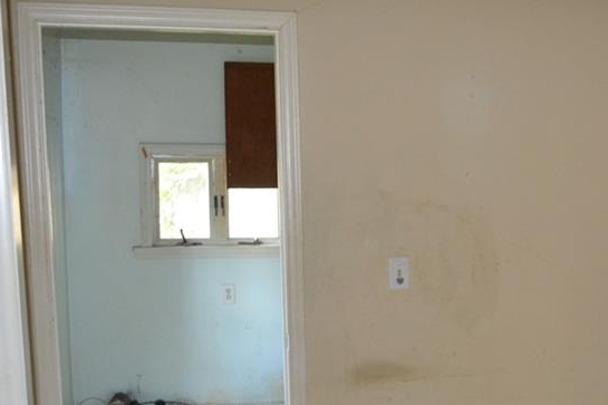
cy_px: 308
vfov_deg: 21.7
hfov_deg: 31.9
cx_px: 448
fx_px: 1047
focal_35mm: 62
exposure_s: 1/60
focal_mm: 22
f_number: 3.8
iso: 1250
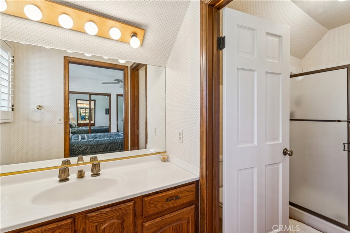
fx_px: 158
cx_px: 175
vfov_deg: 72.7
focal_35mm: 16
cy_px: 116
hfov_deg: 95.7
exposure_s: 1/2
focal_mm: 16.3
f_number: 13
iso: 100
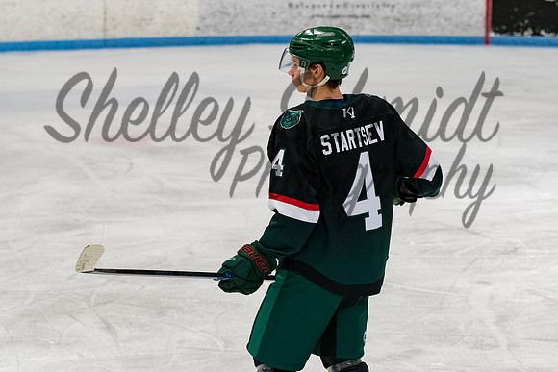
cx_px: 330
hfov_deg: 12.0
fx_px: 2661
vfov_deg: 8.0
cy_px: 159
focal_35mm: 172
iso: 2500
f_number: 3.5
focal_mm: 95
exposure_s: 1/800
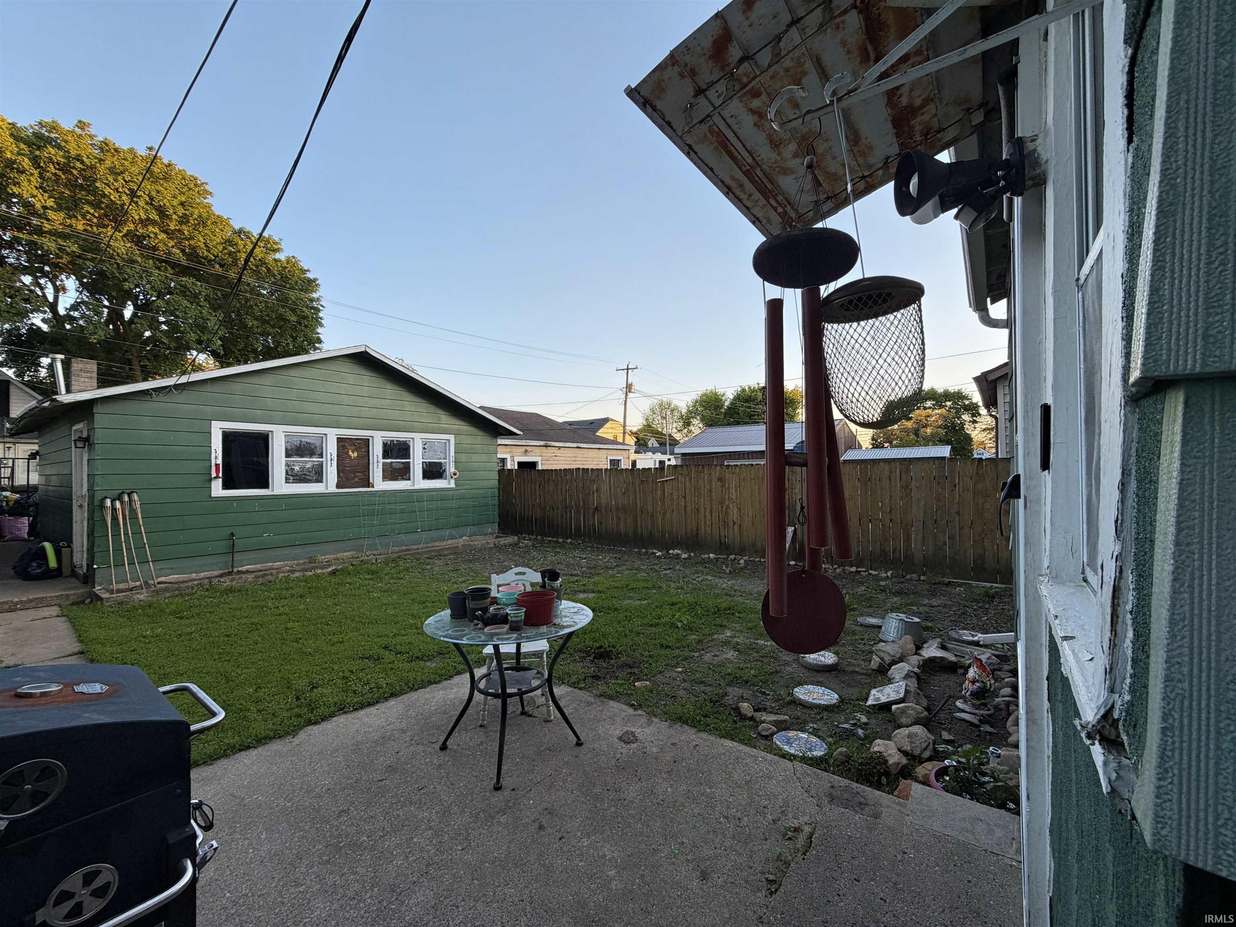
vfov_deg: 85.7
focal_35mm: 14
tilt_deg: +0.8
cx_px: 618
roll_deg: +1.5
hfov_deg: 102.1
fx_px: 500
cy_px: 464
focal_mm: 2.22
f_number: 2.2
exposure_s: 1/158
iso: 40
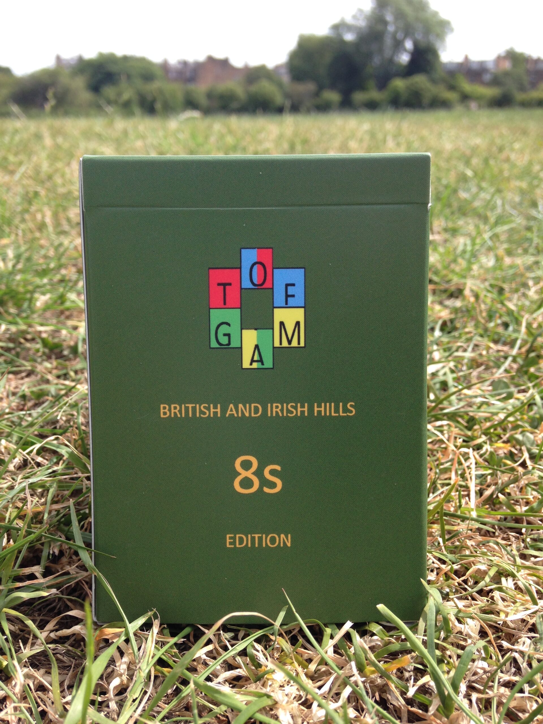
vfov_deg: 55.4
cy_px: 362
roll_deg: -0.4
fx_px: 690
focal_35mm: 33
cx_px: 272
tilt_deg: -18.7
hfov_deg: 42.9
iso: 50
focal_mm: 4.12
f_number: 2.4
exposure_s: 1/609
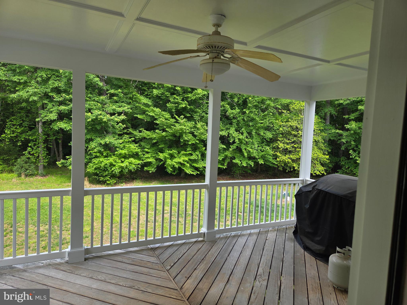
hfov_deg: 73.9
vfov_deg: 58.9
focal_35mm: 23
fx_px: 270
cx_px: 204
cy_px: 152
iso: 80
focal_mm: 5.4
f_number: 1.8
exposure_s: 1/788
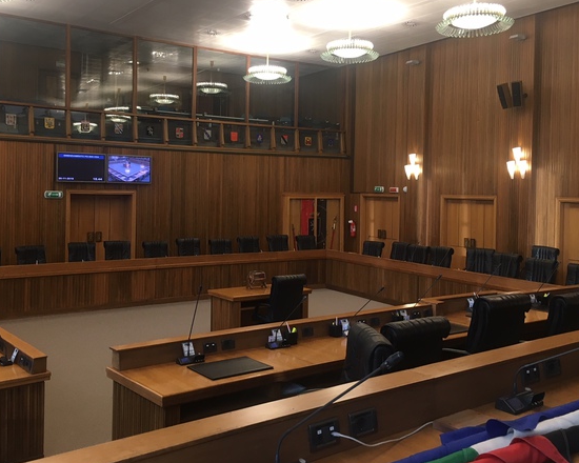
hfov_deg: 50.2
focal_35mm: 36
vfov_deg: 41.0
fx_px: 617
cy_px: 196
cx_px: 272
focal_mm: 4.15
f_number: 2.2
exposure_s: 1/33
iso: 80
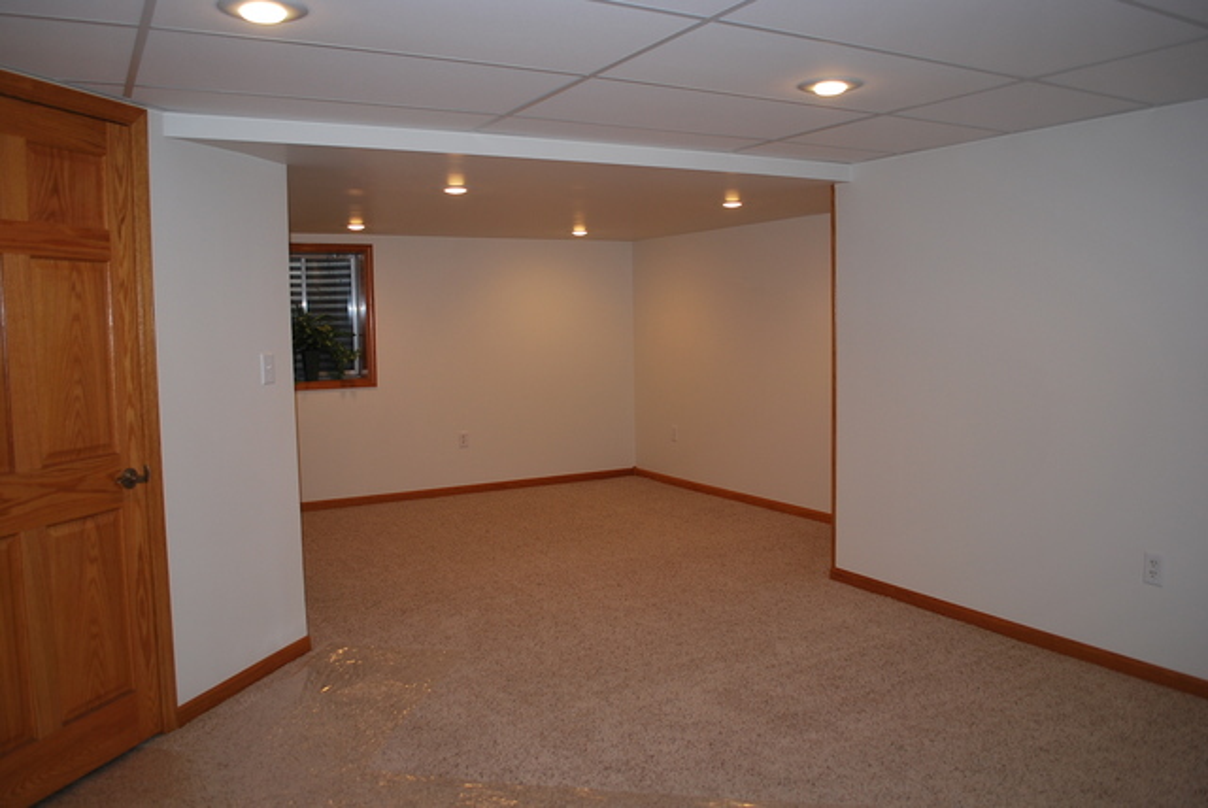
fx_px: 907
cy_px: 404
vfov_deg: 48.0
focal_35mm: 27
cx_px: 604
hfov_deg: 67.3
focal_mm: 18
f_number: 3.5
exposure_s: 1/60
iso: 200
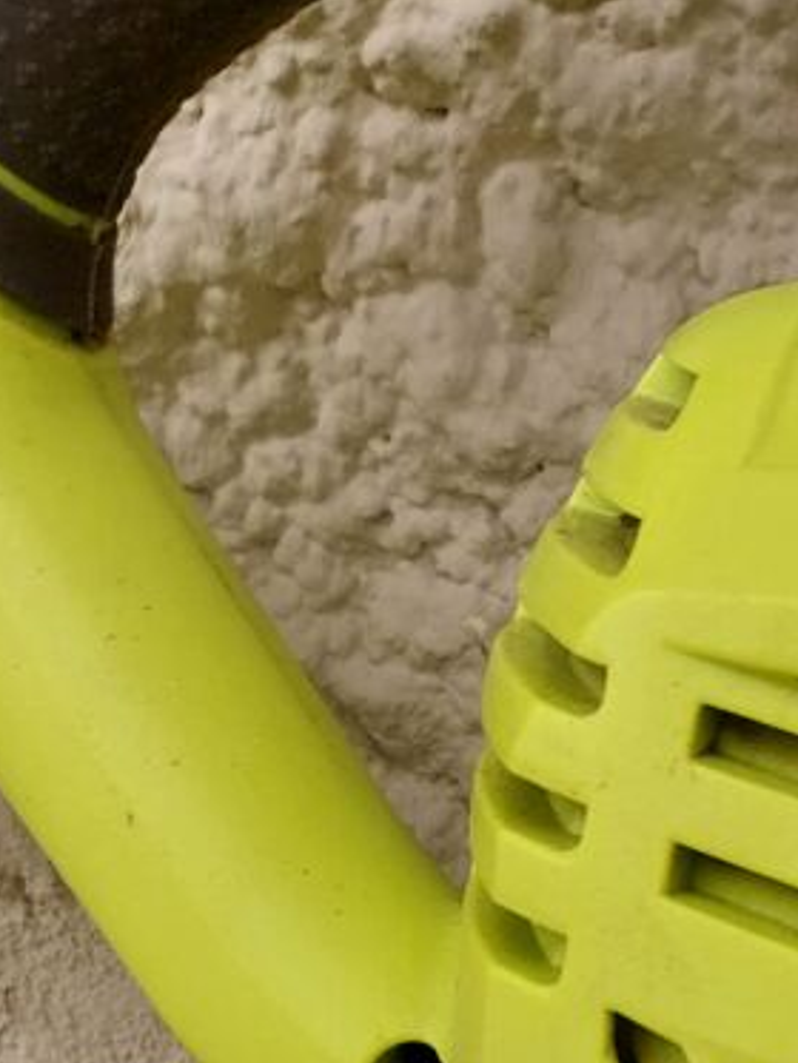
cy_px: 1803
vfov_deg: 17.7
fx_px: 2857
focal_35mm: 93
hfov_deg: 15.1
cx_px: 1086
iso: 32
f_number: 1.8
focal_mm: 4
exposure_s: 1/50
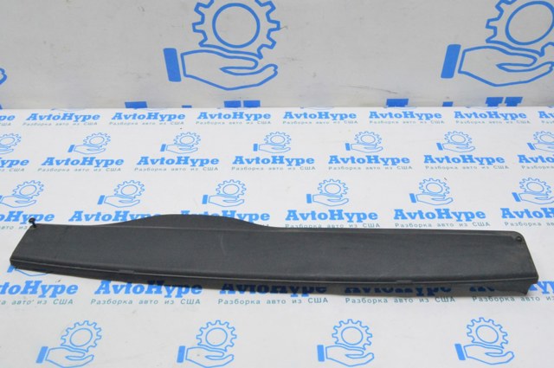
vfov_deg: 39.9
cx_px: 277
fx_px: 507
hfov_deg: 57.3
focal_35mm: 33
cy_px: 184
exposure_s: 1/20
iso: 6400
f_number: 20
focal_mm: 22
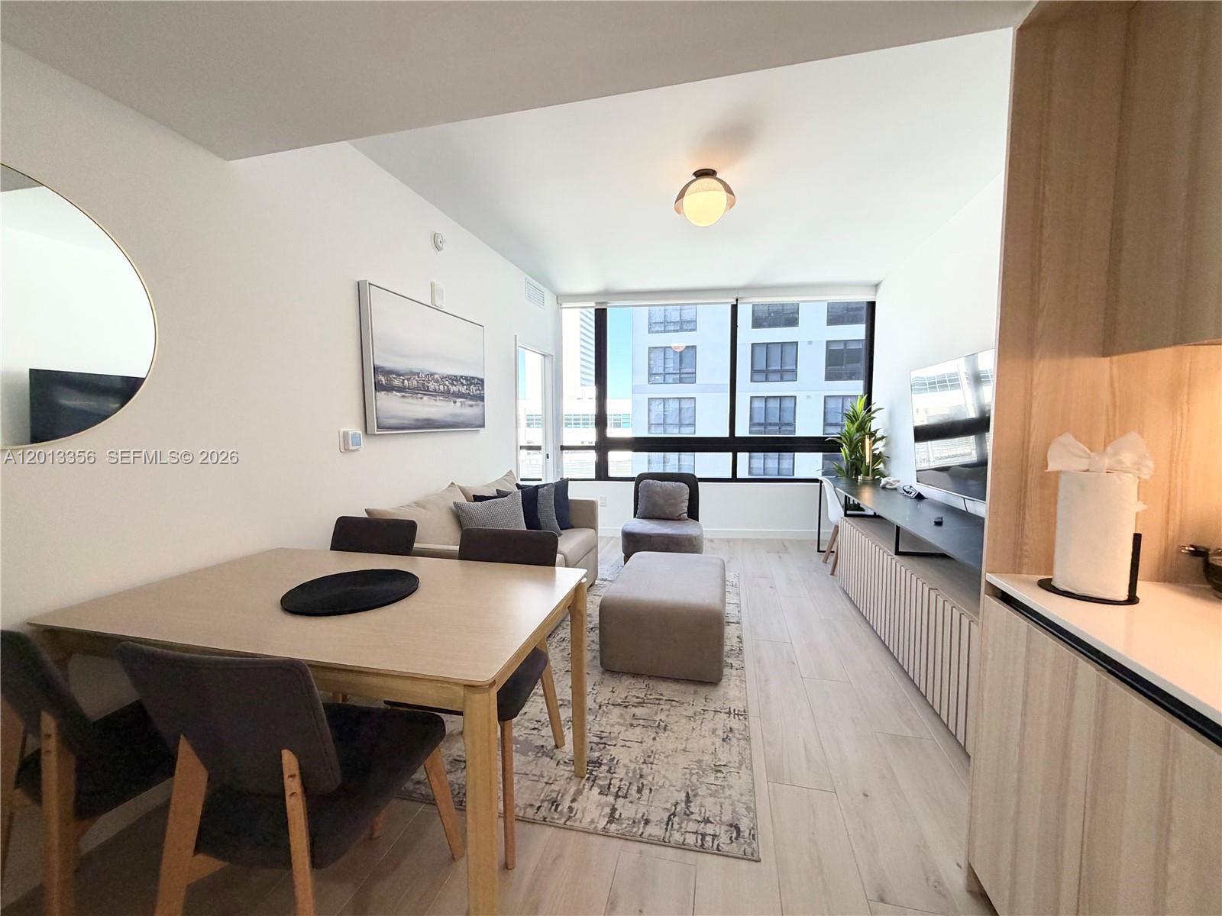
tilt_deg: -3.8
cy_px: 458
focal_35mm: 14
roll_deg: +0.4
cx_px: 611
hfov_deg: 102.1
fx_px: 494
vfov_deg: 85.7
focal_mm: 2.22
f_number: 2.2
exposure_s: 1/120
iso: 200
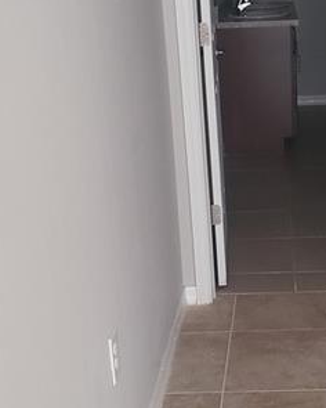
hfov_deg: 22.8
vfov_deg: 28.7
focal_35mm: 66
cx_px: 258
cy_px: 216
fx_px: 796
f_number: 2.4
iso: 500
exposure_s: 1/50
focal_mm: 4.3
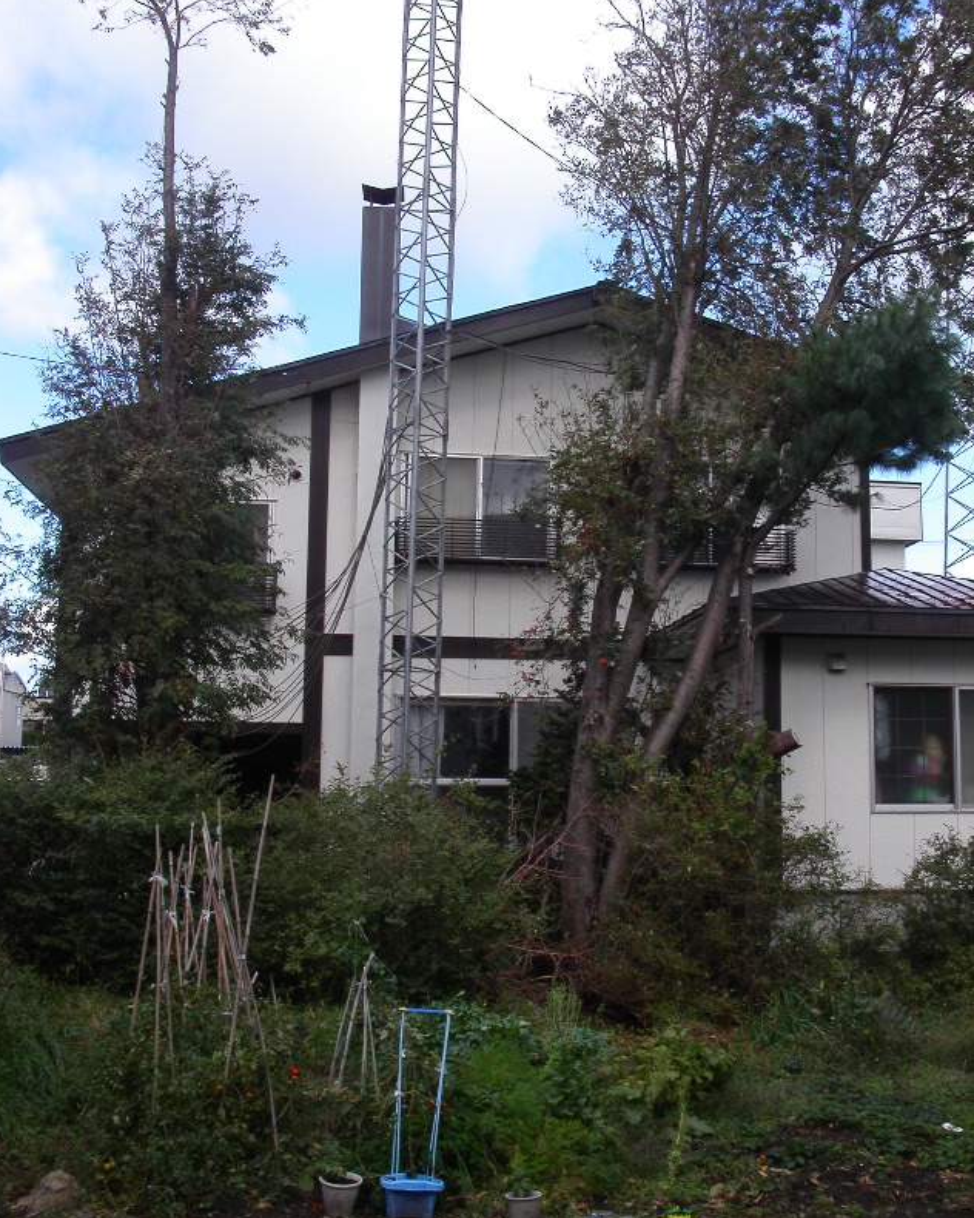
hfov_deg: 37.3
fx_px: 1441
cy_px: 600
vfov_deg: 45.8
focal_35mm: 40
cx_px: 483
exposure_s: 1/180
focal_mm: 7.8
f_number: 8
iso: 100
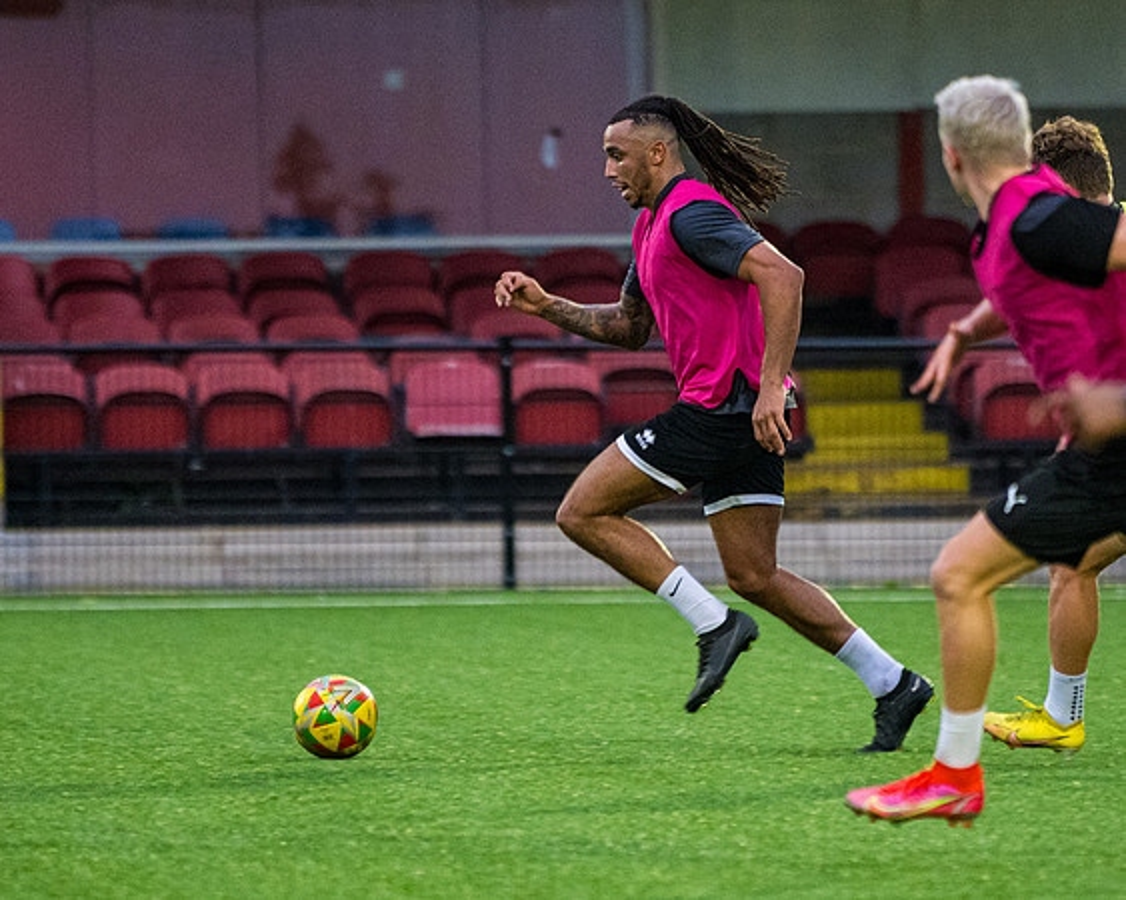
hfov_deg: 4.2
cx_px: 698
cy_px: 412
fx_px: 15422
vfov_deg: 3.3
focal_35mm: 463
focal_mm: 200
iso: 2000
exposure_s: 1/500
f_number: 2.8
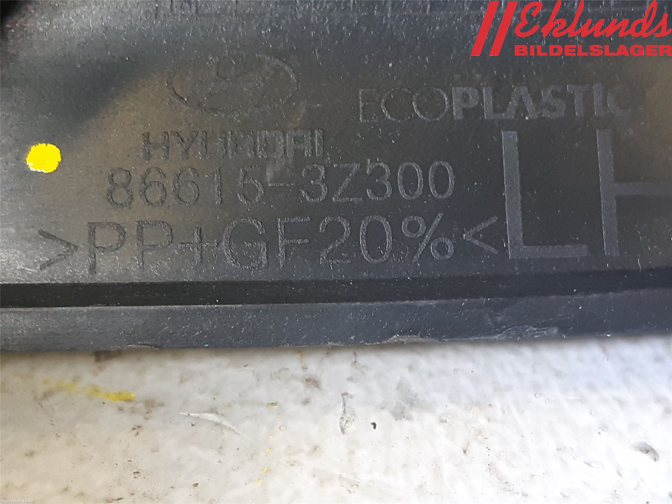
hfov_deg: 67.3
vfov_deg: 53.1
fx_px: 505
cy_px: 252
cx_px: 336
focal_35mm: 26
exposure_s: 1/50
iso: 200
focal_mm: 3.93
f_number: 1.7
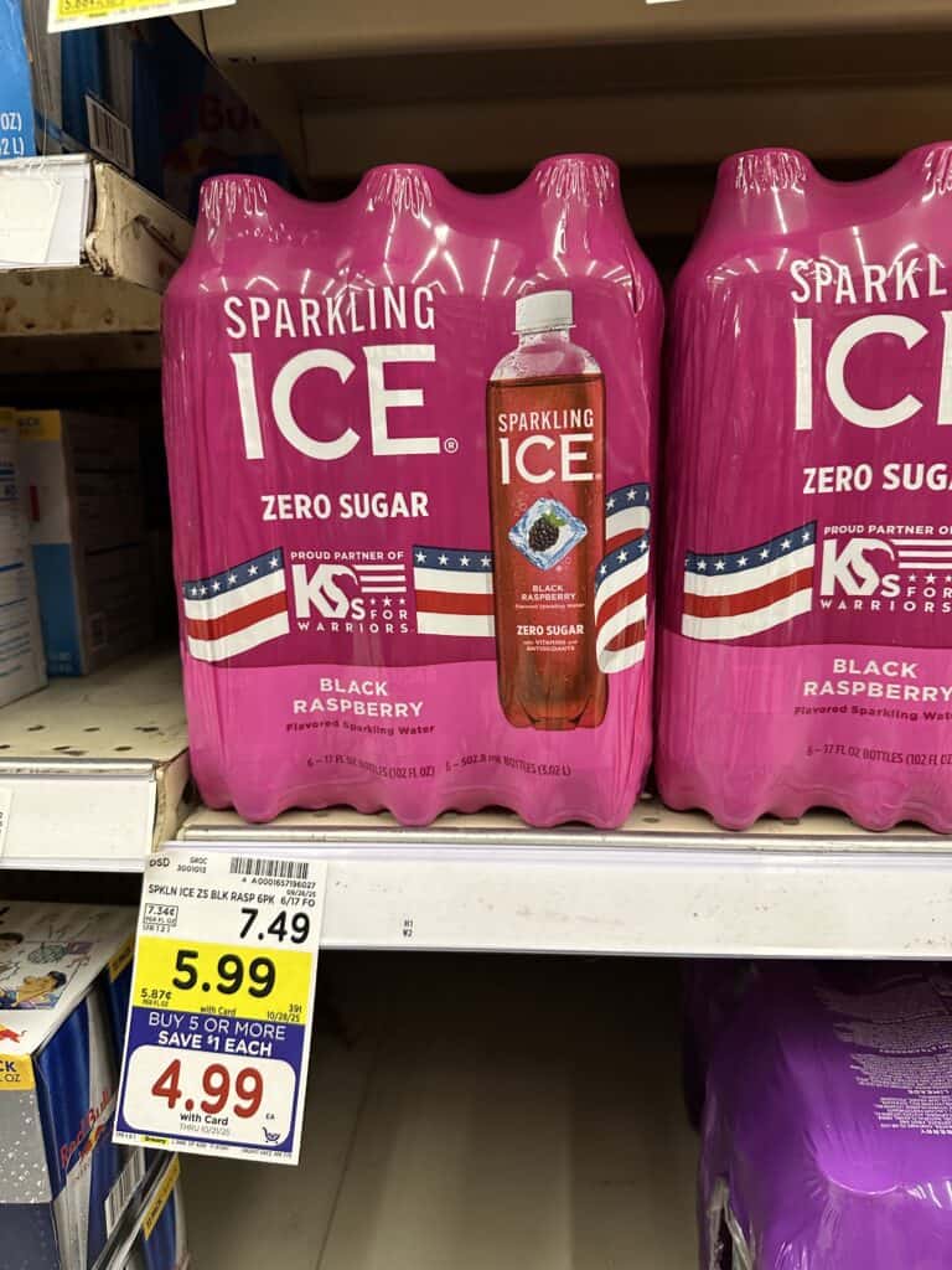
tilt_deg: -10.0
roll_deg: +0.7
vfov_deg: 71.6
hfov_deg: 56.8
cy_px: 635
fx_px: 880
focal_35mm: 24
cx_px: 476
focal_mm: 6.86
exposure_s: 1/61
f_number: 1.78
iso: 200
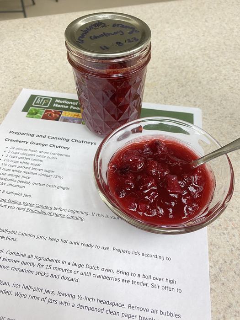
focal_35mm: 26
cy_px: 160
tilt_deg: -51.8
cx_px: 120
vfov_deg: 67.3
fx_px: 240
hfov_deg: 53.1
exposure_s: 1/60
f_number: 1.8
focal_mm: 4.25
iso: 125
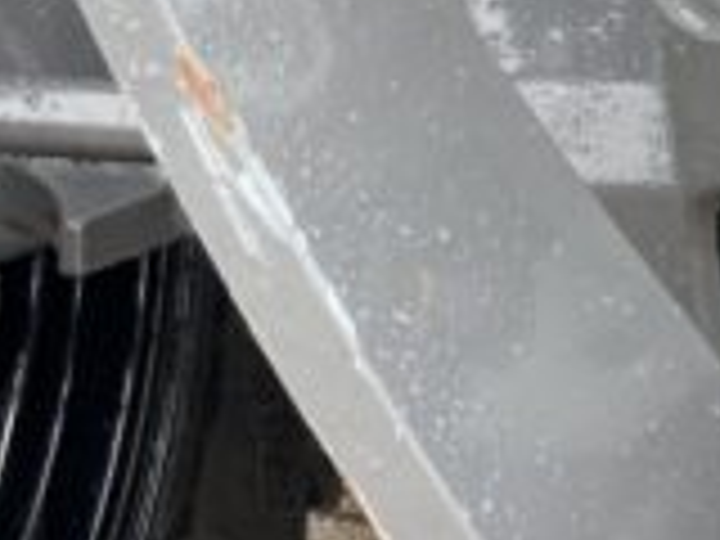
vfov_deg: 8.0
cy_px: 261
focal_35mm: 186
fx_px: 3869
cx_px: 1508
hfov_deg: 9.8
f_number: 1.8
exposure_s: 1/122
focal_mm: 3
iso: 20
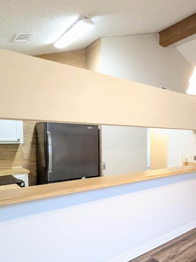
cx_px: 213
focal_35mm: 23
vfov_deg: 73.7
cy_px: 144
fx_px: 174
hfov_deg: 45.2
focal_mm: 1.95
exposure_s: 1/30
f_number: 2.2
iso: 500
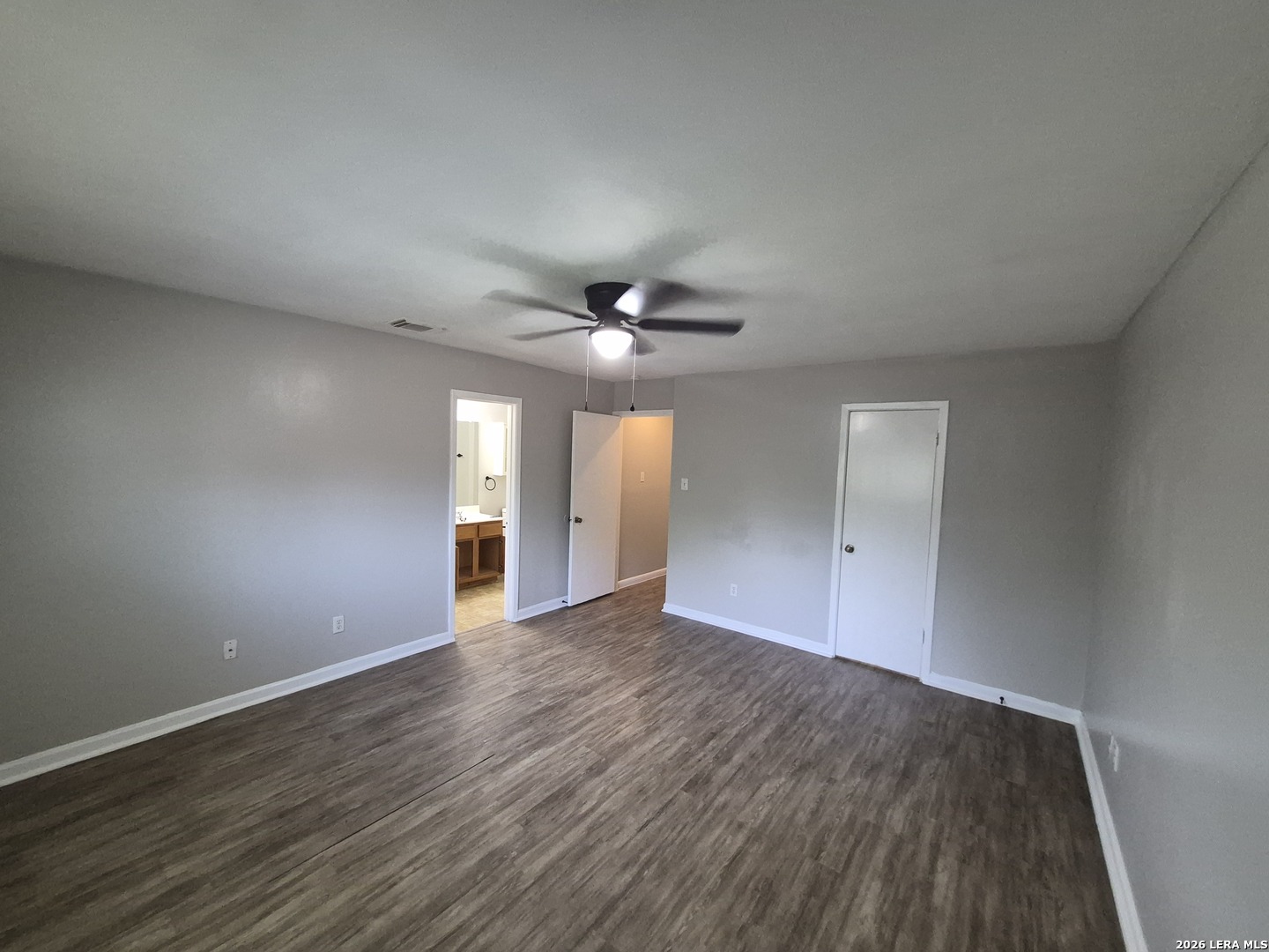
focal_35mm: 13
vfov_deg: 89.9
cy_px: 476
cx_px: 634
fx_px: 477
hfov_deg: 106.2
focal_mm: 1.74
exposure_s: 1/60
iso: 640
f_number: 2.2
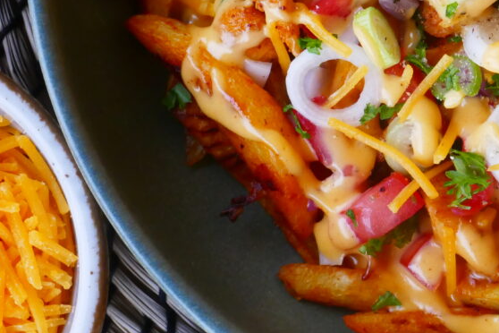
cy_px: 119
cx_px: 458
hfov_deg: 23.0
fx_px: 1192
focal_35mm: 86
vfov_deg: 15.9
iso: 1000
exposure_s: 1/80
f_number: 8
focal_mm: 14.6
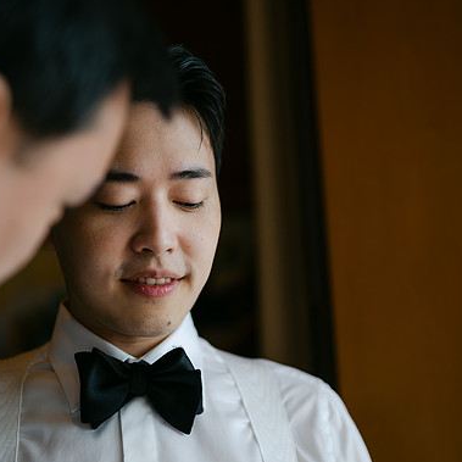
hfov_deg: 26.4
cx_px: 184
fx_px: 981
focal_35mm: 65
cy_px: 229
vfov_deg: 26.5
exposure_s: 1/160
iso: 64
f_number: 1.8
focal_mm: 50
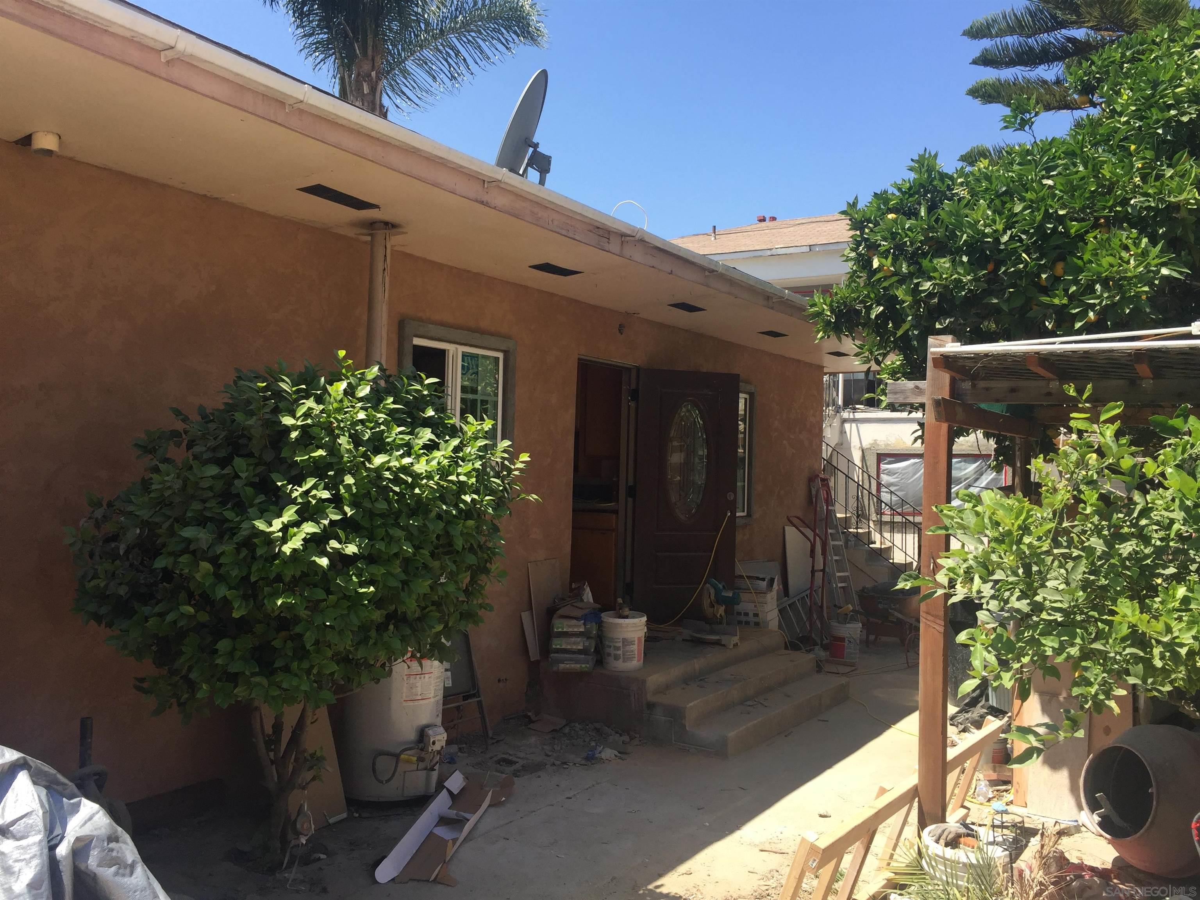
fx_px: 1005
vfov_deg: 48.2
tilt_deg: -1.8
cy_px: 450
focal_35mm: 29
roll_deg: -2.5
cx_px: 600
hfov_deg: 61.7
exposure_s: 1/1068
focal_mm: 4.15
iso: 32
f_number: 2.2
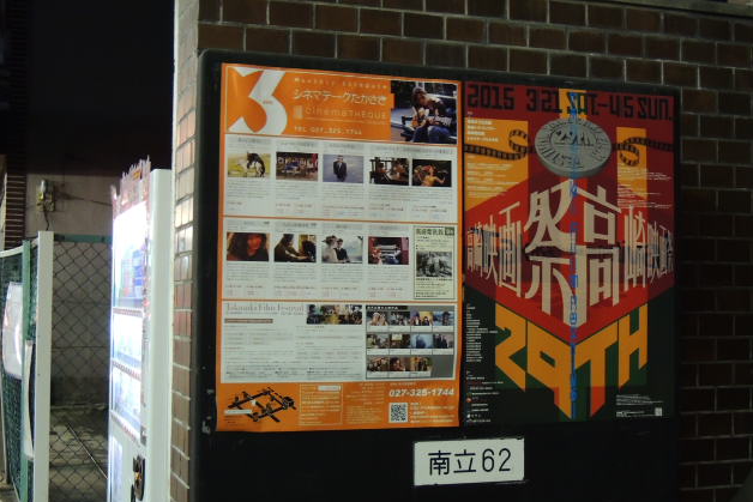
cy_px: 249
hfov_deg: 37.5
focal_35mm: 53
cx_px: 381
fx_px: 1109
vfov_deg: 25.5
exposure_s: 1/10
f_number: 3.6
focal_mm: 8.9
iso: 800
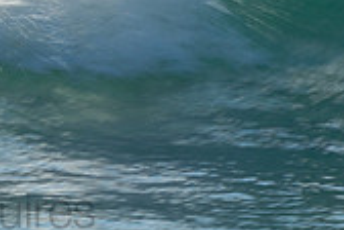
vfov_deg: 0.7
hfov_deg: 1.0
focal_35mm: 2069
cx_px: -63
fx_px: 19769
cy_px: -130
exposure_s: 1/30
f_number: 25
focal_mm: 400
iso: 100
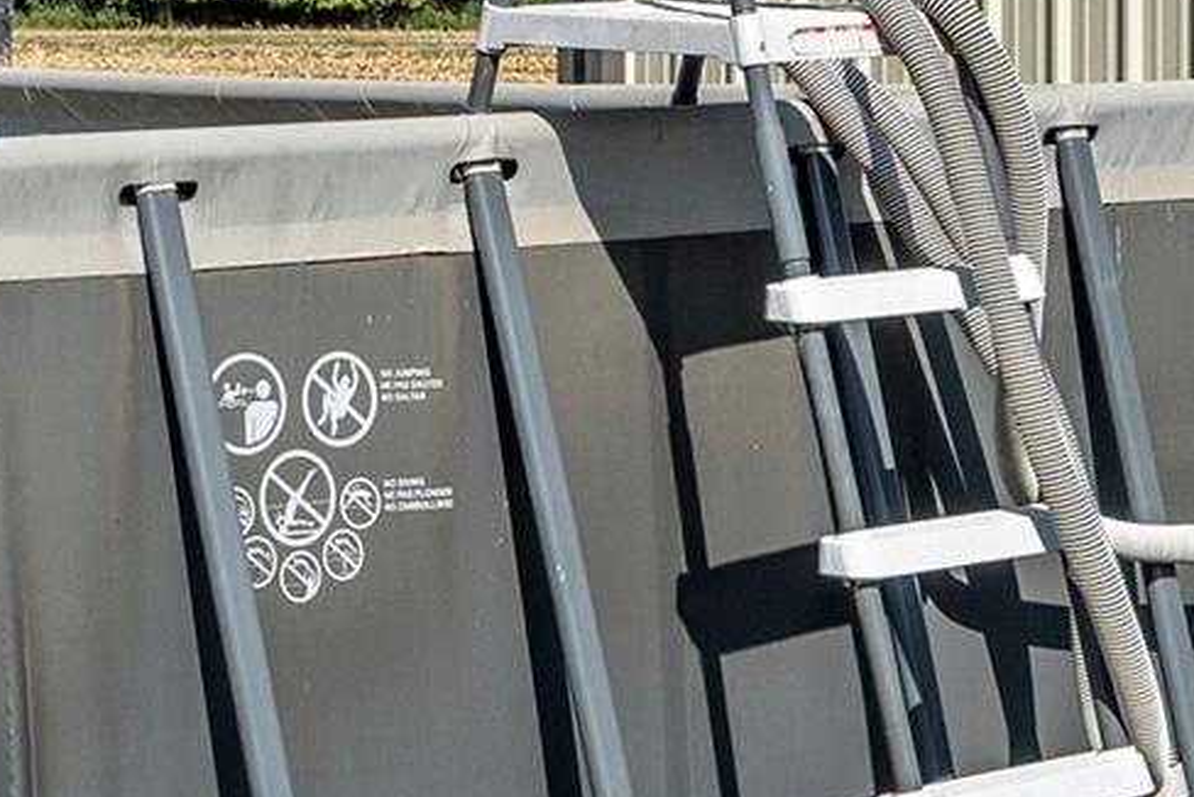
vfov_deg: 10.5
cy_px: -50
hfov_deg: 15.5
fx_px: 4314
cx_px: 2
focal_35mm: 130
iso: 250
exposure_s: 1/320
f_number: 9
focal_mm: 21
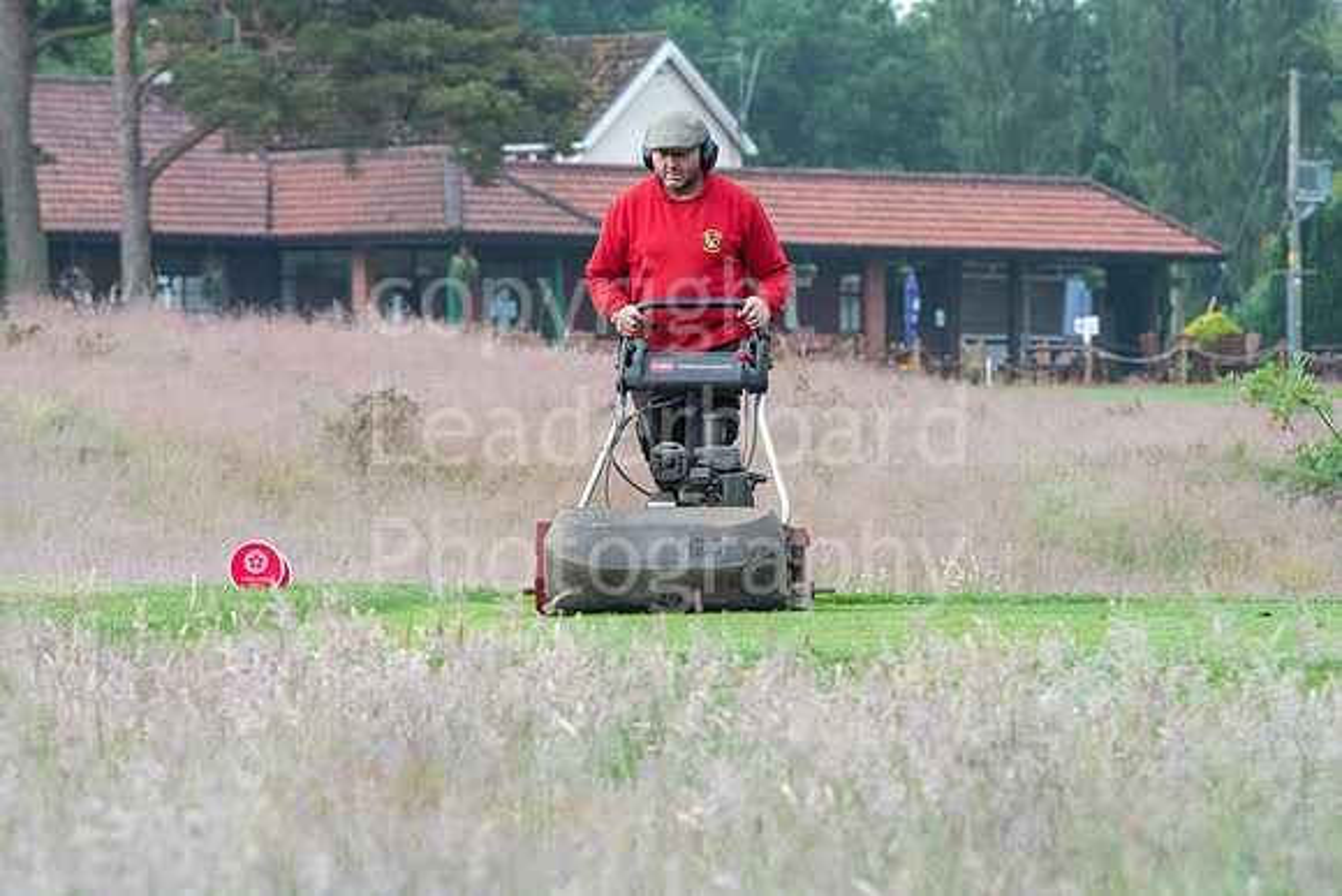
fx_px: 9228
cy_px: 448
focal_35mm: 248
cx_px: 671
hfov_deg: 8.3
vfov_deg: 5.6
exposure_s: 1/640
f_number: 7.1
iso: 1000
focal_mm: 165
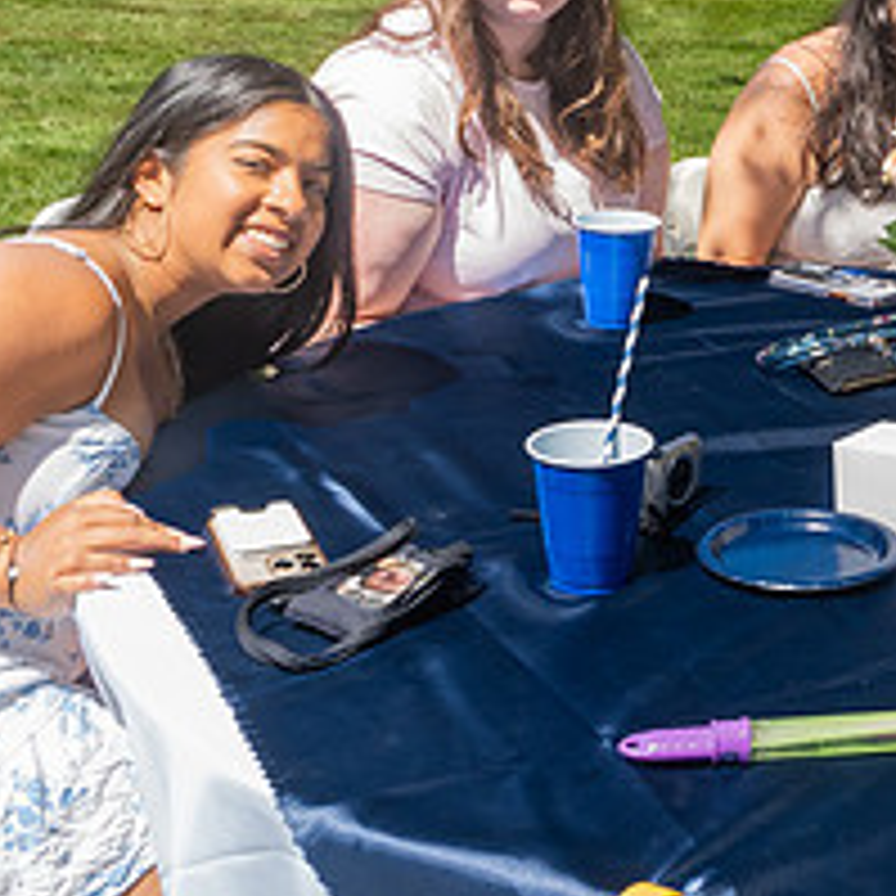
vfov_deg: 25.5
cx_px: 1067
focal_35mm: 67
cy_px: 254
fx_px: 1962
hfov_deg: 23.6
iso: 640
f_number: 9
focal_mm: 18
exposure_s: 1/400
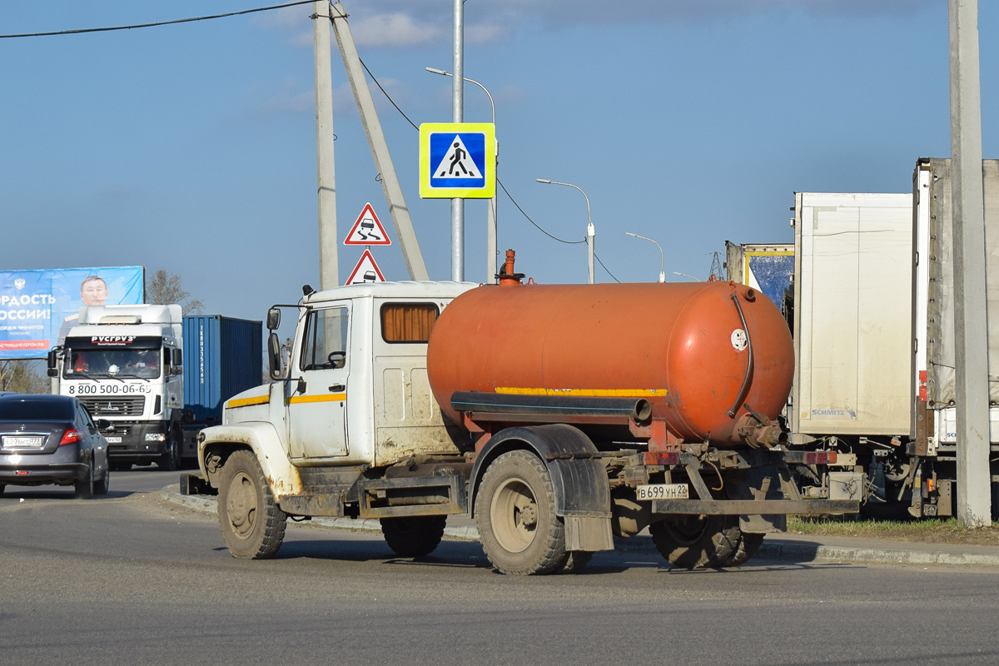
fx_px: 2289
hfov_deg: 24.6
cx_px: 500
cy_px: 333
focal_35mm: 82
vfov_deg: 16.6
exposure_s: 1/1250
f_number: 8
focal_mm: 55
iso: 200
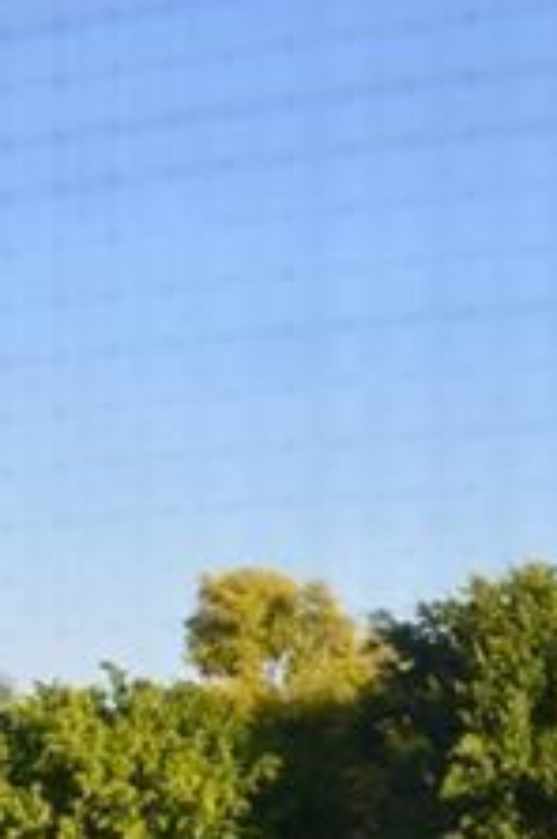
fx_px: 2165
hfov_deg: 14.7
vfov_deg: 19.9
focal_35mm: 93
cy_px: 1125
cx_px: 231
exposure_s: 1/125
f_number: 9
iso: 400
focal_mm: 18
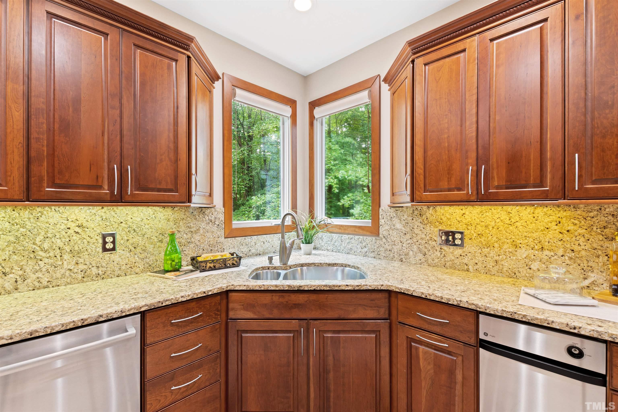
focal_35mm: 15
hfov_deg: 100.4
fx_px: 257
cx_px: 309
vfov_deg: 77.3
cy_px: 206
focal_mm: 10
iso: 100
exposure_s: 1/1.67
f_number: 8
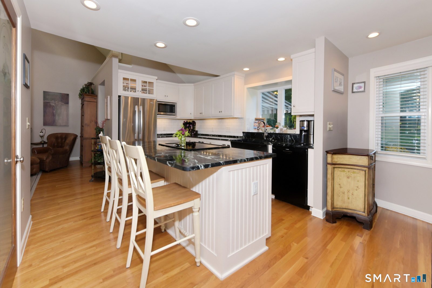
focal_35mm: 14
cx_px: 216
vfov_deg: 81.3
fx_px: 168
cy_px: 144
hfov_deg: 104.2
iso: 400
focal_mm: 14
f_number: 7.1
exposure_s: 1/125
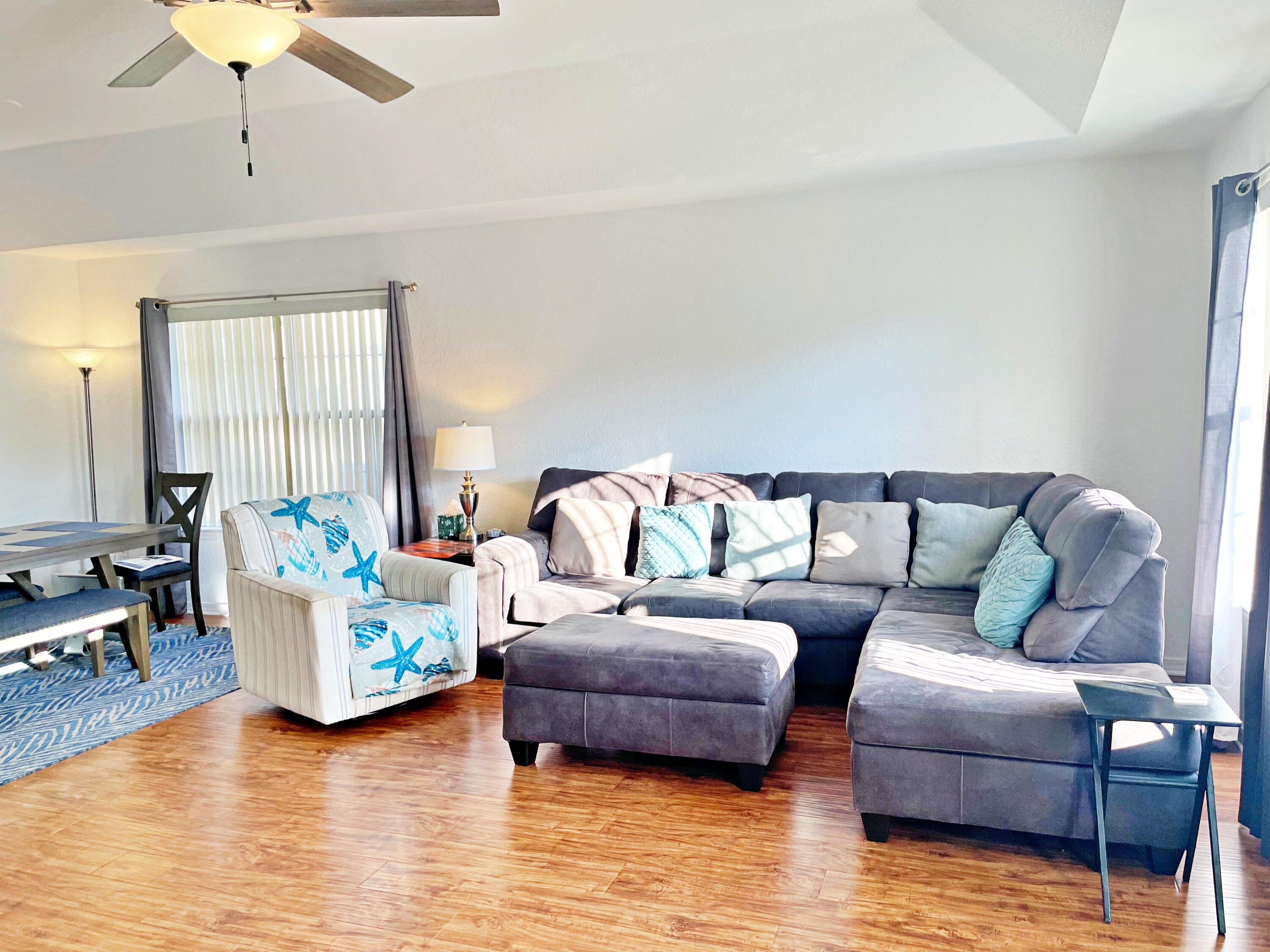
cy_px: 476
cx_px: 635
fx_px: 954
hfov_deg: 67.3
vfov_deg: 53.1
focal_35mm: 26
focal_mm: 4.2
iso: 40
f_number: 1.6
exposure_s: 1/120
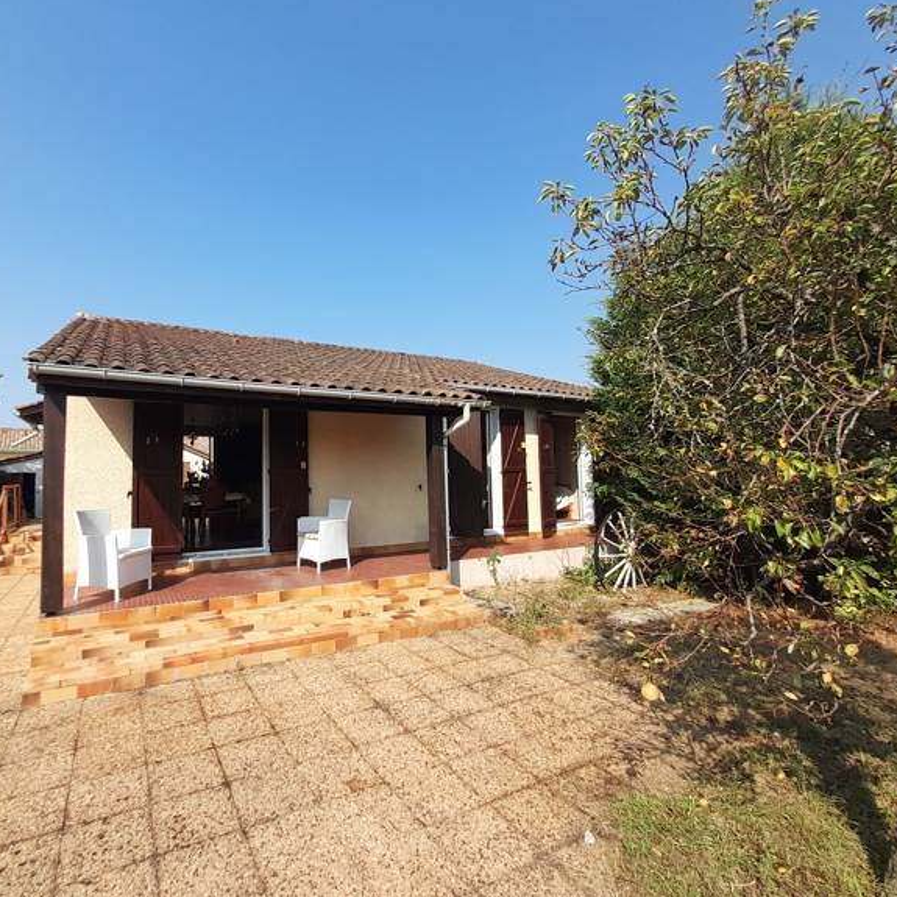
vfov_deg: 87.4
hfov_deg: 86.9
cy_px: 435
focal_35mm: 16
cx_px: 384
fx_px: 469
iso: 40
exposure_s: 1/902
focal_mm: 1.42
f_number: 2.2
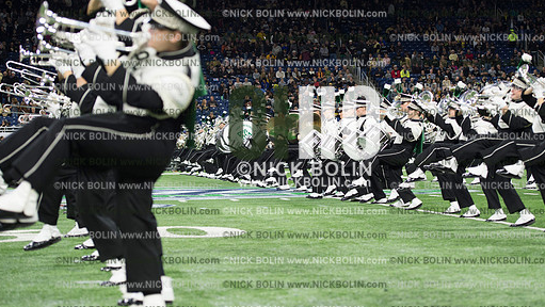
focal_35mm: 95
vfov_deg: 12.8
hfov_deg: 22.4
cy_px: 136
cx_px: 304
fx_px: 1374
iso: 2500
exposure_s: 1/1000
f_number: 3.5
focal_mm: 80
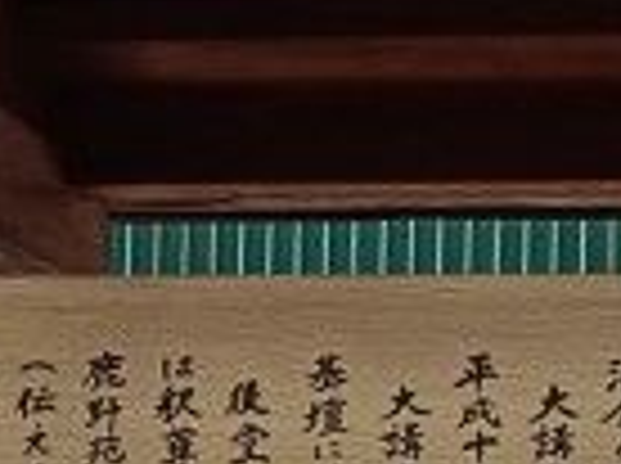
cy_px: 577
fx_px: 2131
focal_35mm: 119
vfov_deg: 12.1
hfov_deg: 16.1
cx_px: 670
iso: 52
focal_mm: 1.66
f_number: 2.2
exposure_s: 1/1011
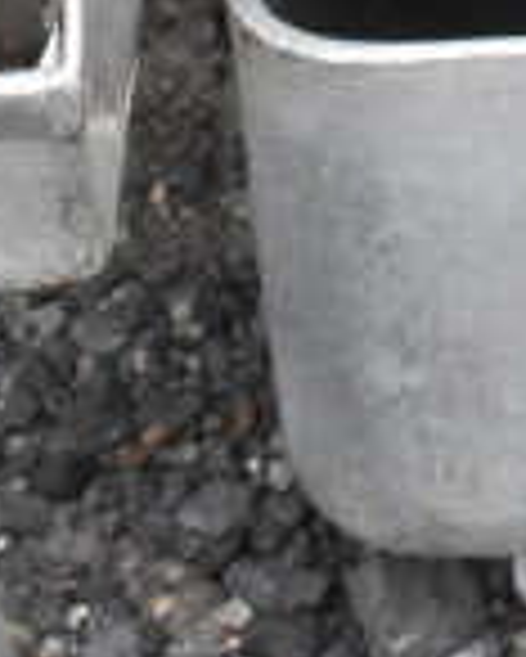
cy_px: -907
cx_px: 1304
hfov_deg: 6.9
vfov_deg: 8.4
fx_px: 4121
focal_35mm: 212
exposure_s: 1/640
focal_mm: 24
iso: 6400
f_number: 13
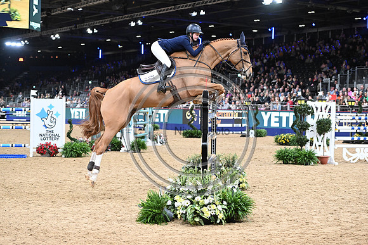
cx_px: 184
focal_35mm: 75
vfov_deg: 18.2
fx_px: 767
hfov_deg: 27.0
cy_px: 122
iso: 6400
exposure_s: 1/800
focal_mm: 75
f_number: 3.5
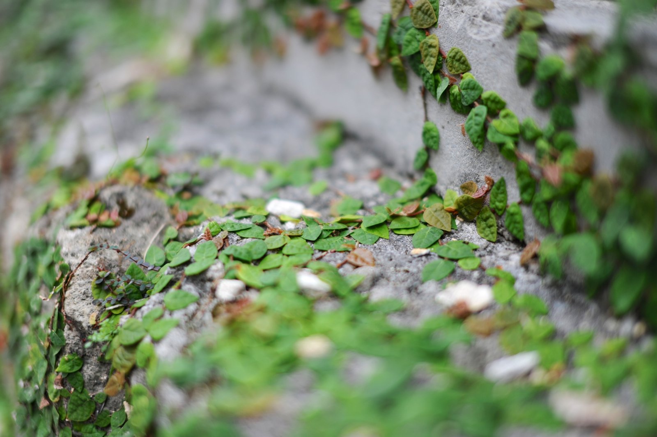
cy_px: 218
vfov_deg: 27.0
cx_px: 328
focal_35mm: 50
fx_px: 912
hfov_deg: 39.6
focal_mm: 50
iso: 200
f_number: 1.4
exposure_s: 1/800
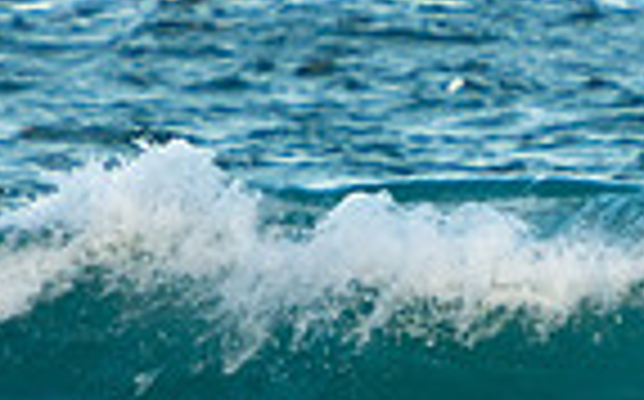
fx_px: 34798
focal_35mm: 1985
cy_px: 483
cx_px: 802
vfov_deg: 0.7
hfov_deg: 1.1
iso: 450
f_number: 5.6
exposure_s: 1/800
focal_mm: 320
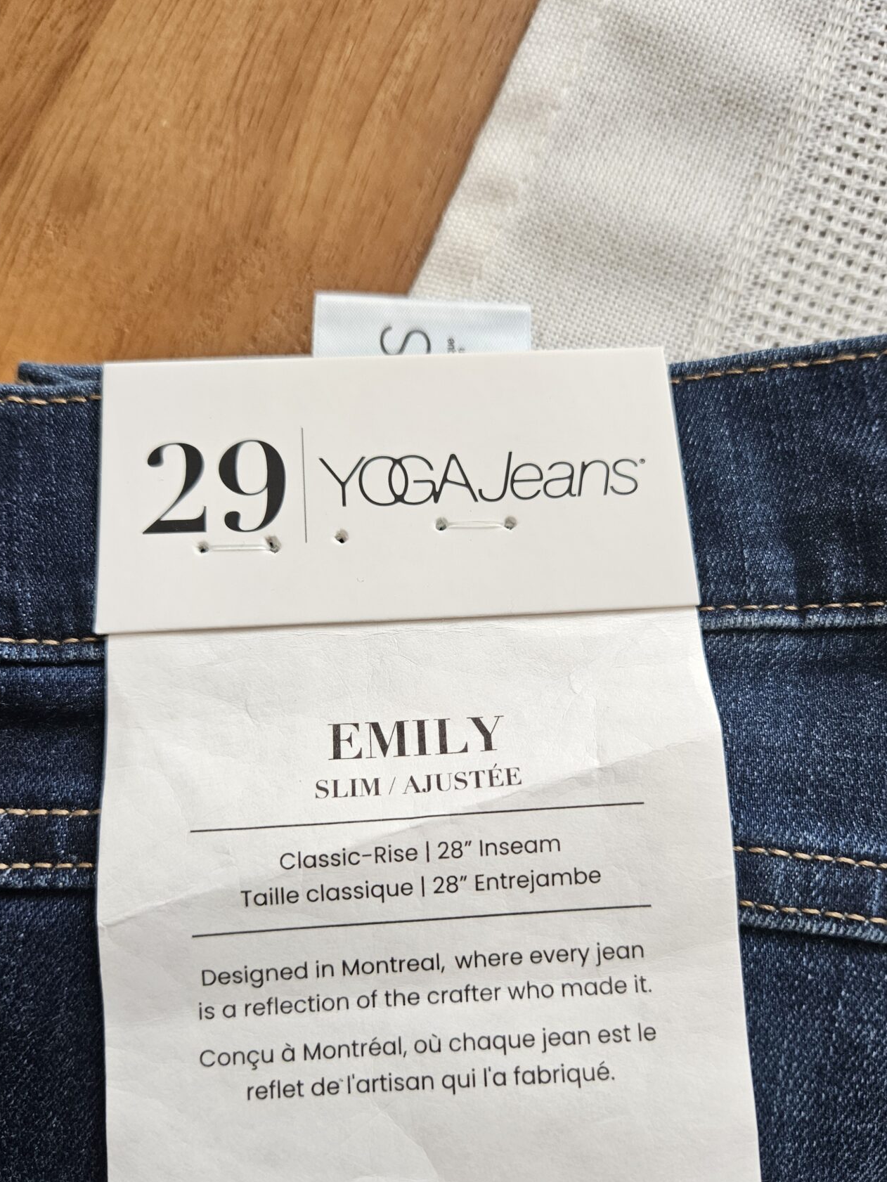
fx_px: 956
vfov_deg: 63.3
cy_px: 650
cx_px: 462
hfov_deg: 49.7
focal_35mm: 28
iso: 160
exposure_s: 1/207
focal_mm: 5.4
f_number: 1.8
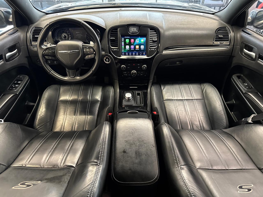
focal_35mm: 24
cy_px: 98
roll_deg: -0.5
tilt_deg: -38.9
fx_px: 182
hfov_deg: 71.6
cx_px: 132
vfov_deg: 56.8
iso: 1000
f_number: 1.78
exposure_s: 1/40
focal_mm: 6.76
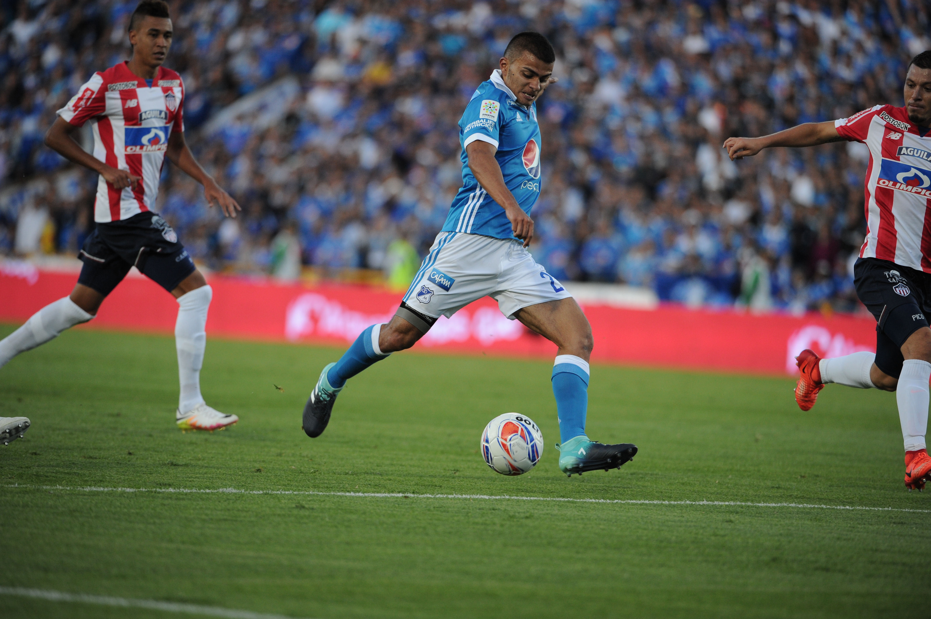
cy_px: 310
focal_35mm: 340
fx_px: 8787
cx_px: 466
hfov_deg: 6.1
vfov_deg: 4.0
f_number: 4
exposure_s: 1/1250
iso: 1250
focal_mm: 340
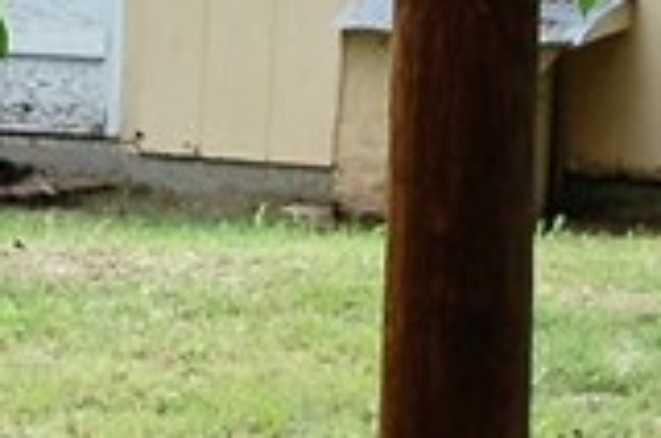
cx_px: -233
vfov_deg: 3.4
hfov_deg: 5.0
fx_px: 7458
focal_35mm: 407
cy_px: -169
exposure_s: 1/60
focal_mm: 40
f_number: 5.6
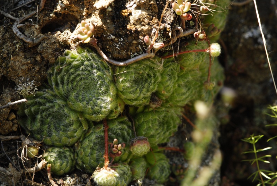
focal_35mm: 128
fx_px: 982
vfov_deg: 10.8
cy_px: 93
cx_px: 138
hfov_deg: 16.0
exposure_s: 1/200
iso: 400
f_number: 9
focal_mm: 85
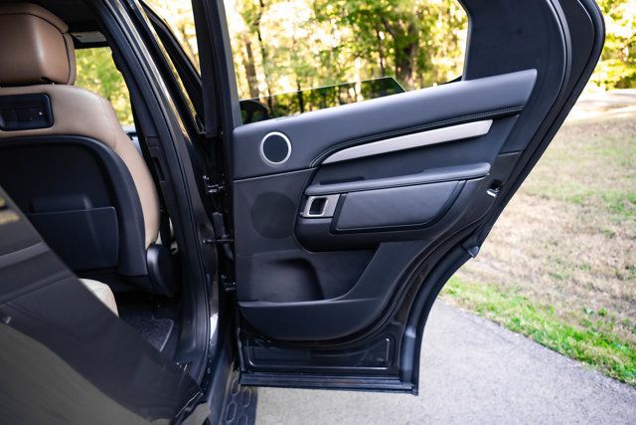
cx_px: 318
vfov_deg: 53.2
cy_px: 212
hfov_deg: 73.7
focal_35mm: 24
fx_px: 424
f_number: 2.8
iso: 640
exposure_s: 1/200
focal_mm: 24
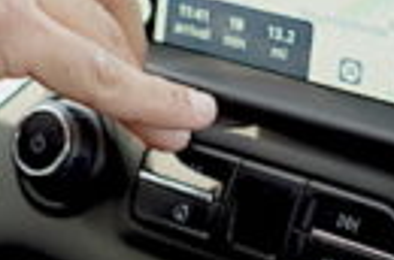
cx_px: -209
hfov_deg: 12.1
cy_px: -157
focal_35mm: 162
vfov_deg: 8.2
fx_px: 1769
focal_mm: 35
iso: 100
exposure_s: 1/60
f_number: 3.2
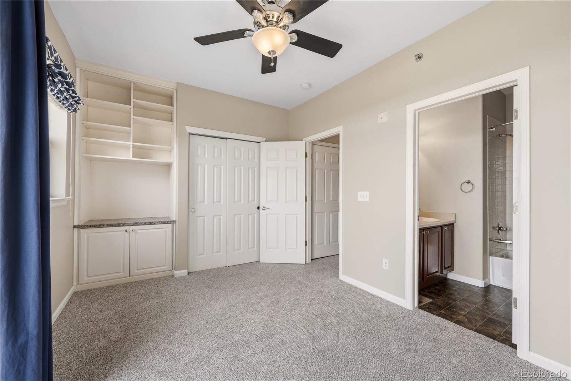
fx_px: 222
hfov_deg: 104.3
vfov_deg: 81.2
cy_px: 190
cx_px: 286
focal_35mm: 14
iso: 400
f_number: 8
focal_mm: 14
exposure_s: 1/20
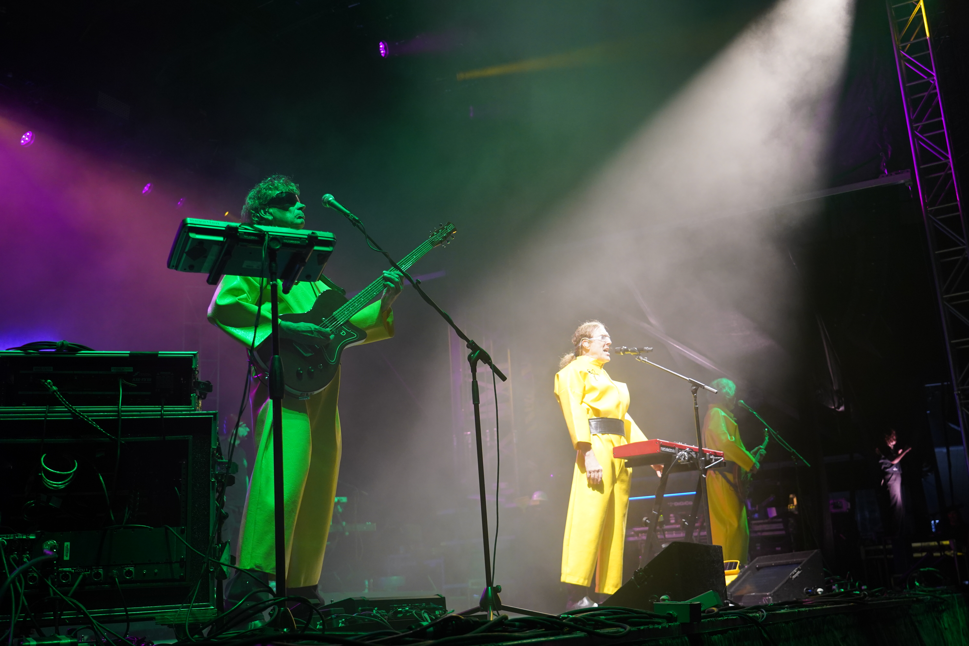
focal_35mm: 39
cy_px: 323
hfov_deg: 49.6
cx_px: 484
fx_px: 1050
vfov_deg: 34.2
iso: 2000
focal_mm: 39
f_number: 4
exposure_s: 1/160
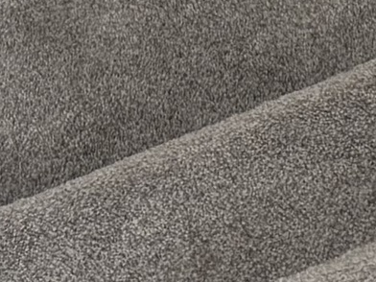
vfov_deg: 7.1
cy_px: -541
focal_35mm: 188
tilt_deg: -42.0
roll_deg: +2.4
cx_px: 499
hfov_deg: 10.3
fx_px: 2042
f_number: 1.78
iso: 200
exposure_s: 1/120
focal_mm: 6.76
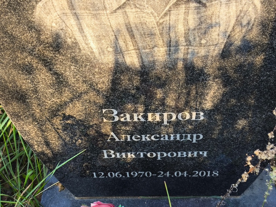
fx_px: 399
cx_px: 138
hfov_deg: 38.2
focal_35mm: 50
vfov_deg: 29.1
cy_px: 104
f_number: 1.7
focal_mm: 4.71
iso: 50
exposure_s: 1/120
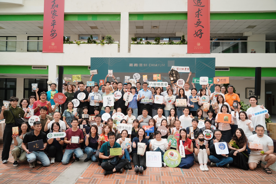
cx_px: 138
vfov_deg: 53.1
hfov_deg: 73.7
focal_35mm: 24
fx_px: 184
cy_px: 92
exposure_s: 1/160
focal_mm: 24
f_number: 2.8
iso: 250
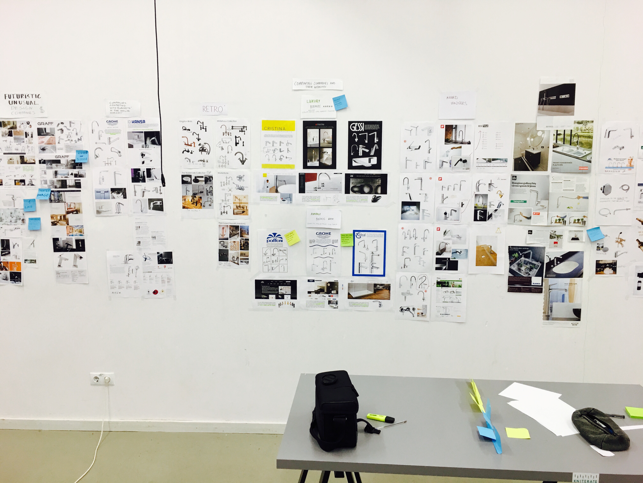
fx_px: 539
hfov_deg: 61.7
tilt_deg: -6.4
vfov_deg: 48.2
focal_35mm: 29
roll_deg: +0.1
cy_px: 242
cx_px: 322
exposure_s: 1/33
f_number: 2.2
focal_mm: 4.15
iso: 40
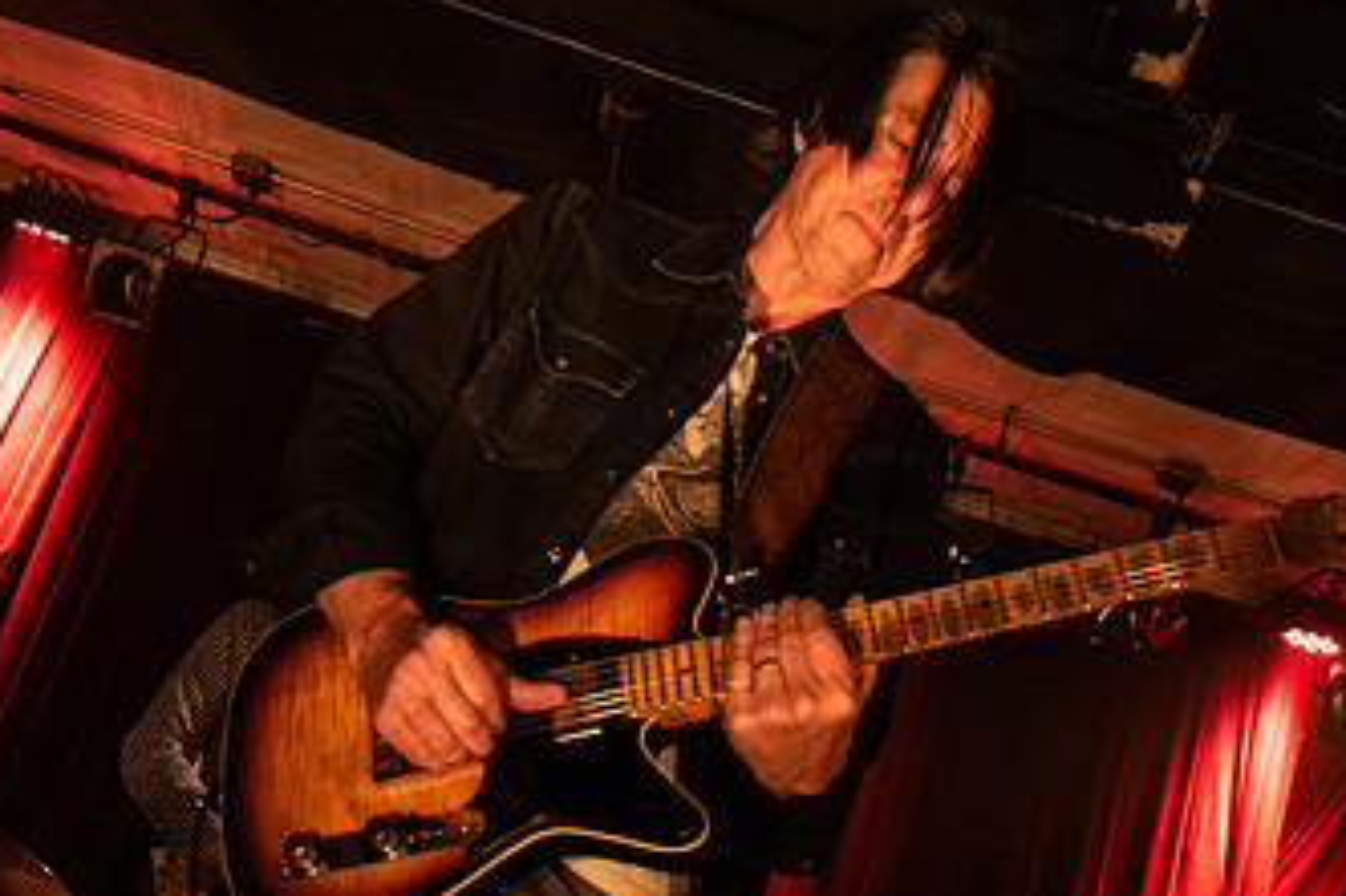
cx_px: 677
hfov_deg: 39.6
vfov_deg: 26.3
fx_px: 1868
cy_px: 756
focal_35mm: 50
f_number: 3.2
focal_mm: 24
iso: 3200
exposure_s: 1/125
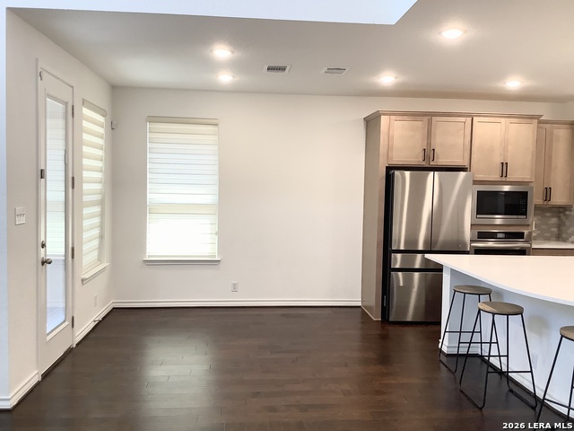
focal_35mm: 31
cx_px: 287
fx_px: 514
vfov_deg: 45.4
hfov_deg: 58.4
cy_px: 216
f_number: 2.4
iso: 100
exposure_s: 1/60
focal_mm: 3.3
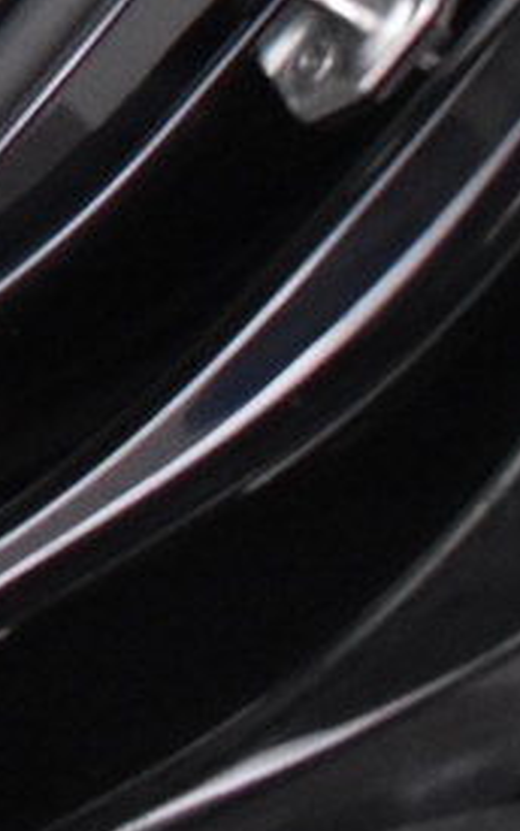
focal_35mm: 162
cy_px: -644
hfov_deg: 7.2
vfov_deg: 11.9
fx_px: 3671
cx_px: -1011
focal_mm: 18
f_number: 3.5
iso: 3200
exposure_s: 1/40
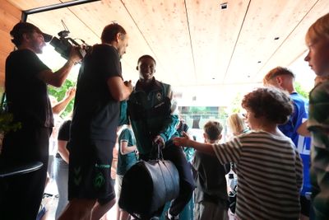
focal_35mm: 18
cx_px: 164
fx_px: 165
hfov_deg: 90.0
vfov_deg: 67.4
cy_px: 110
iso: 12800
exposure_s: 1/1600
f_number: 2.8
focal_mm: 18
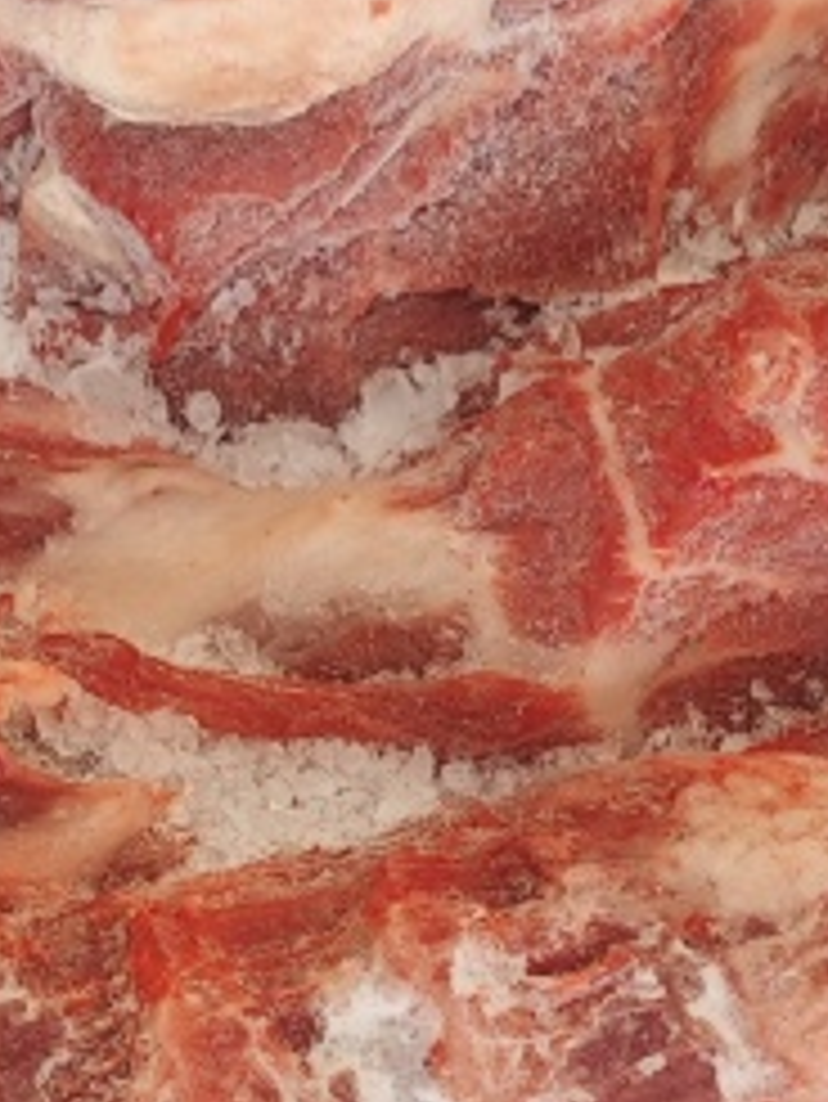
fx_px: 3187
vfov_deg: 18.9
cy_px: 1176
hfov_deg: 14.8
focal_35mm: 100
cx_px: 410
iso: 100
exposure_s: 1/100
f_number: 1.6
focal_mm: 6.55
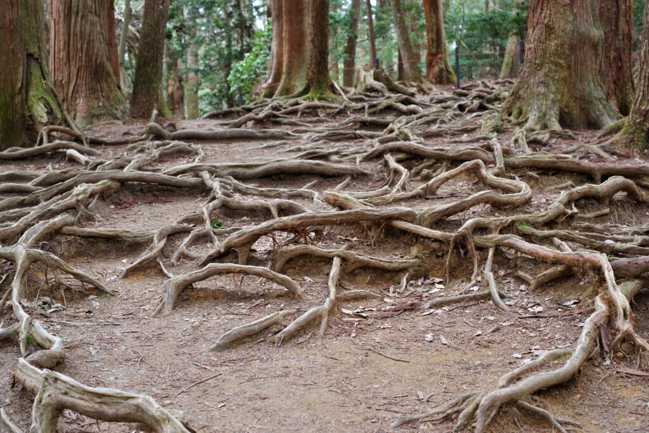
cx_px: 324
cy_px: 216
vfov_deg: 27.0
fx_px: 901
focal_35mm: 50
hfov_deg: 39.6
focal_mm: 50
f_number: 4.5
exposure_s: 1/80
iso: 400
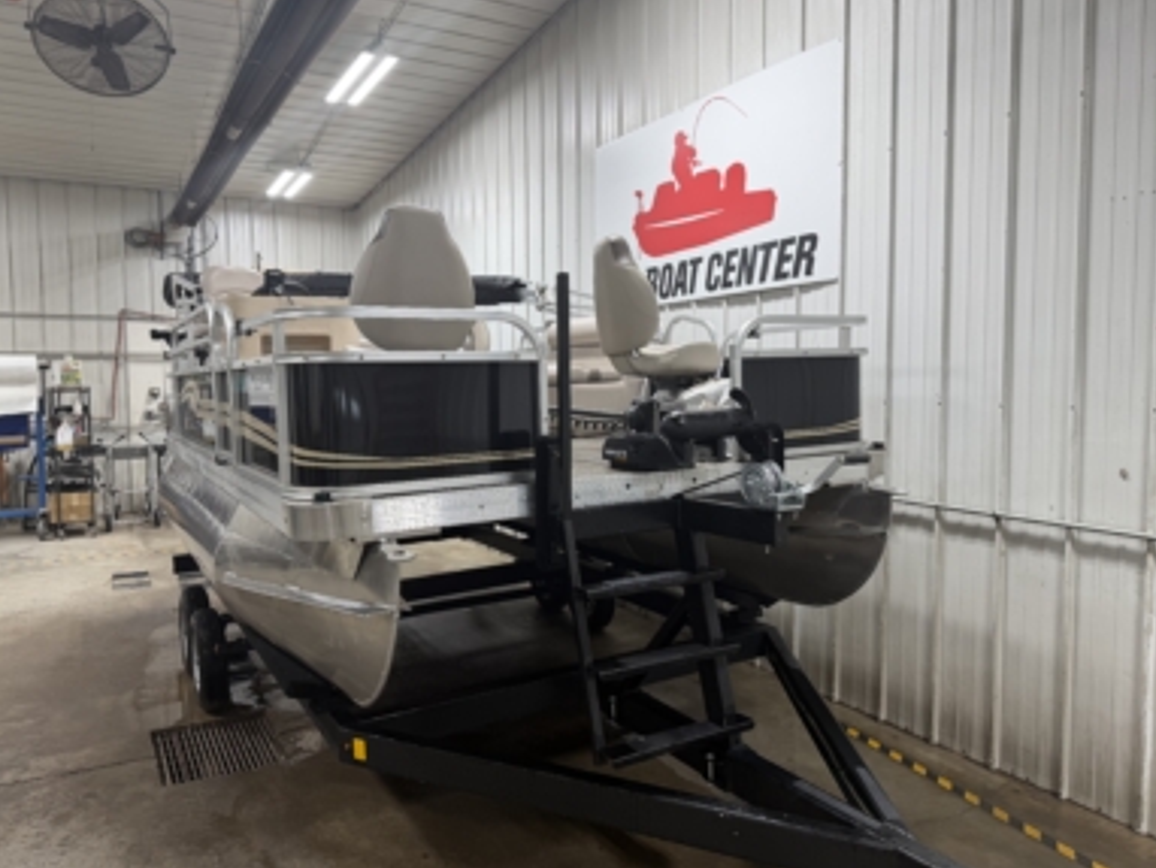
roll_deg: +0.9
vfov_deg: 54.9
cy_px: 431
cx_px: 587
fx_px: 835
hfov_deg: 69.4
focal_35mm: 25
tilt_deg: -4.2
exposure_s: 1/121
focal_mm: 6.76
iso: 64
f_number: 1.78
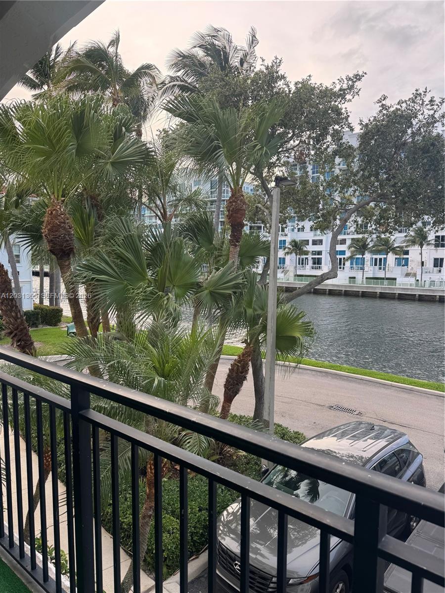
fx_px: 411
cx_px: 222
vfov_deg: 71.6
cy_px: 296
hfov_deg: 56.8
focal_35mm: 24
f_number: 1.78
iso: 80
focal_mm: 6.76
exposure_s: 1/340
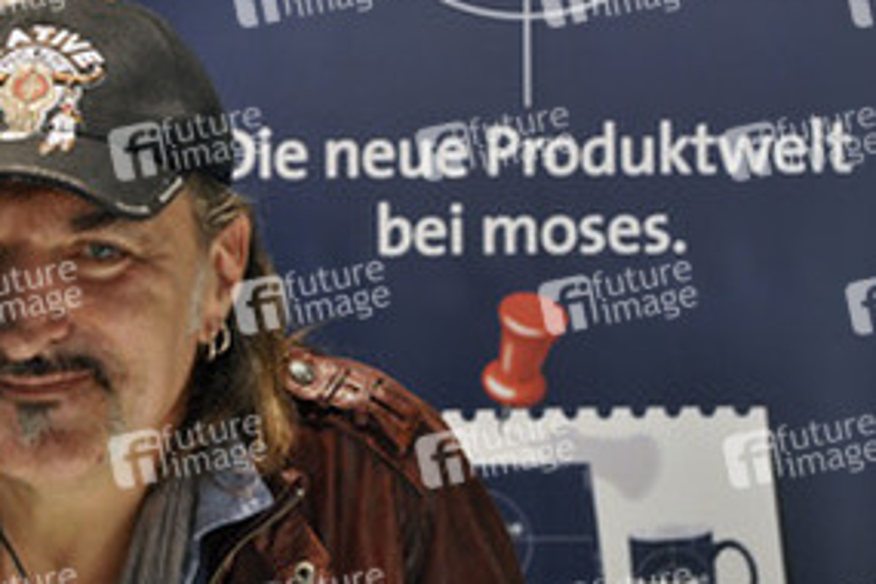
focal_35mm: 90
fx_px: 2190
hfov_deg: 22.4
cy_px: 221
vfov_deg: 15.2
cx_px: 227
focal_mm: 38
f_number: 4.5
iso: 560
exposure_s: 1/60
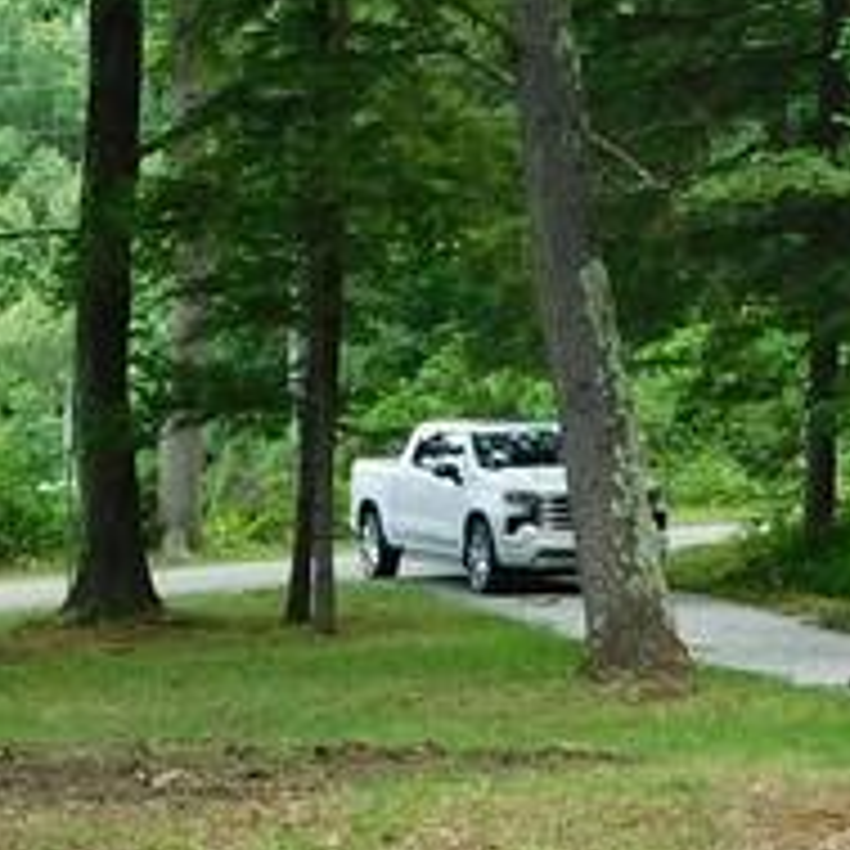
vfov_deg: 15.7
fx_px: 3056
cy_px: 738
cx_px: -9
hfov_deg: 15.5
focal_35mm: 110
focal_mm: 4
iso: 125
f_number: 3
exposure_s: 1/200
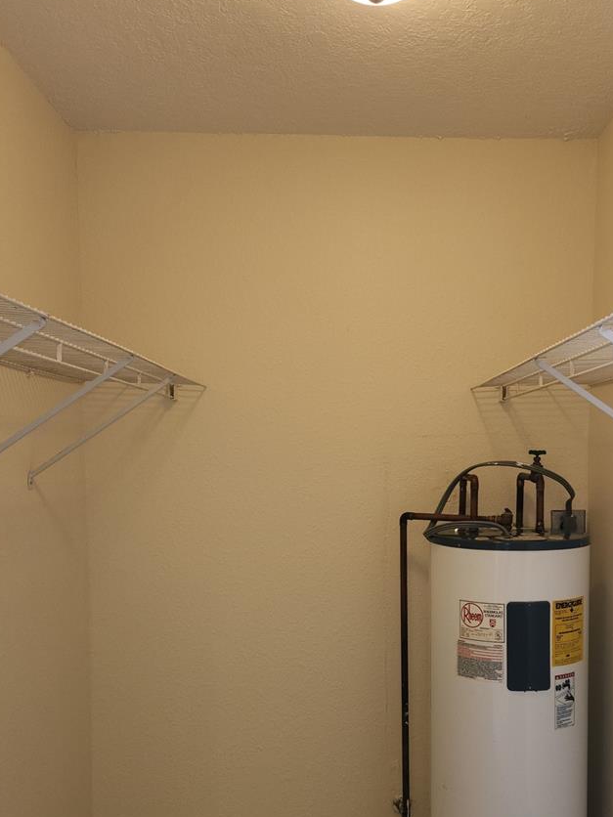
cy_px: 509
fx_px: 779
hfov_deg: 42.8
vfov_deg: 54.7
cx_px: 354
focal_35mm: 33
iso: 25
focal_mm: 5.4
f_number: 1.8
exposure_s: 1/60
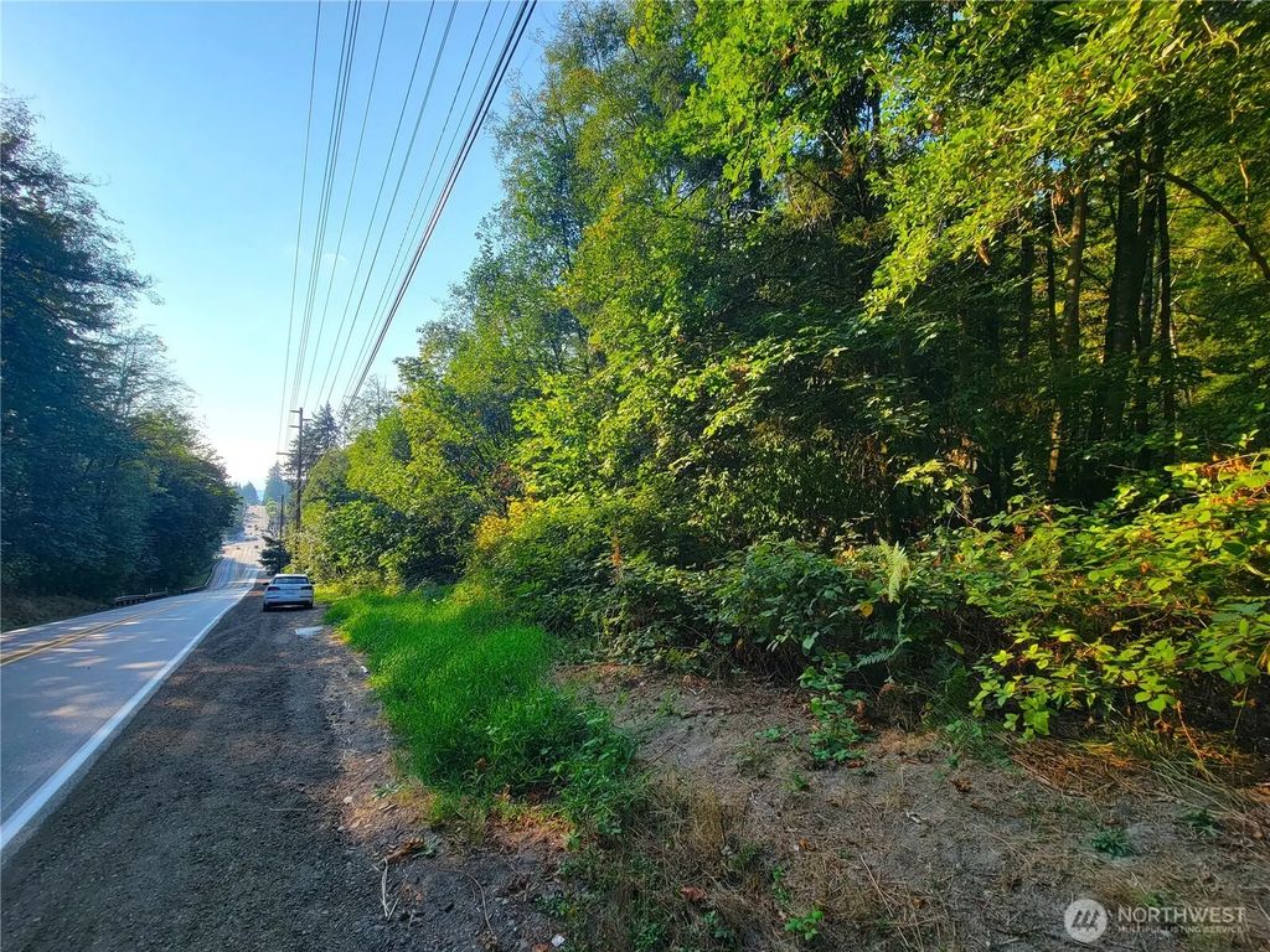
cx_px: 635
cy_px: 476
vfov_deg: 89.9
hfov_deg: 106.2
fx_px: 477
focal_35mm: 13
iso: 50
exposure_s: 1/557
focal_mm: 2.2
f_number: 2.2
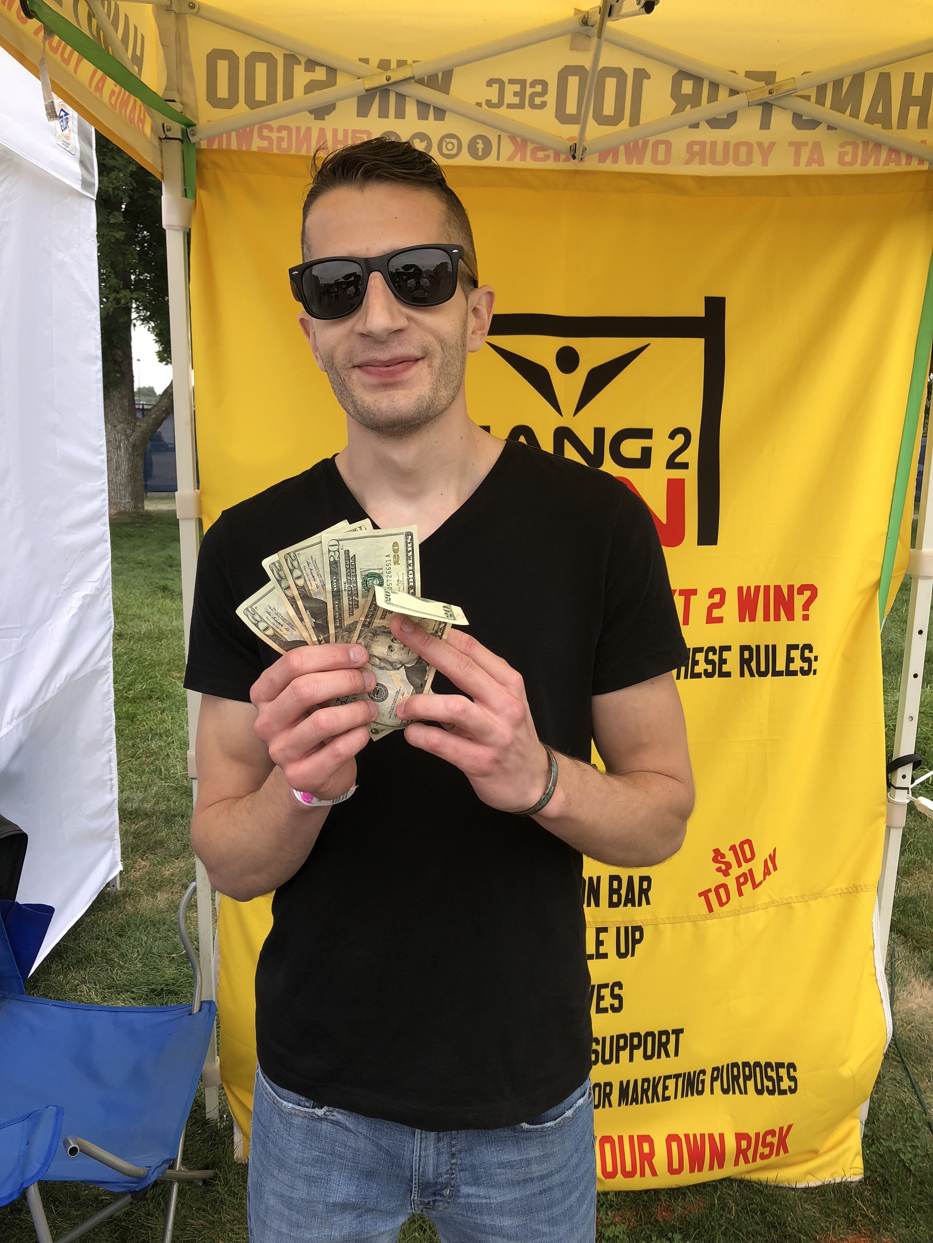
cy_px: 622
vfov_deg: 63.4
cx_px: 466
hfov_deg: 49.8
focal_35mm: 28
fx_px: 1006
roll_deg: -1.5
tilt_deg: -11.2
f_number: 1.8
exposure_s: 1/362
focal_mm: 4
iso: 20
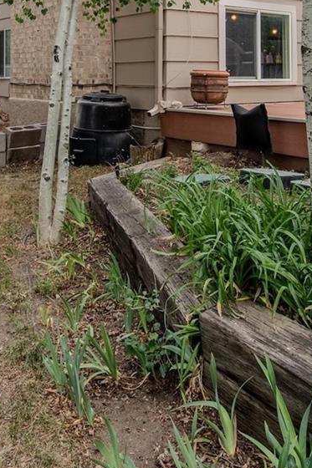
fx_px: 520
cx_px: 149
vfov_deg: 44.8
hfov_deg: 33.4
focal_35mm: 40
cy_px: 63
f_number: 8
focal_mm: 14
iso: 100
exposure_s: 1/800
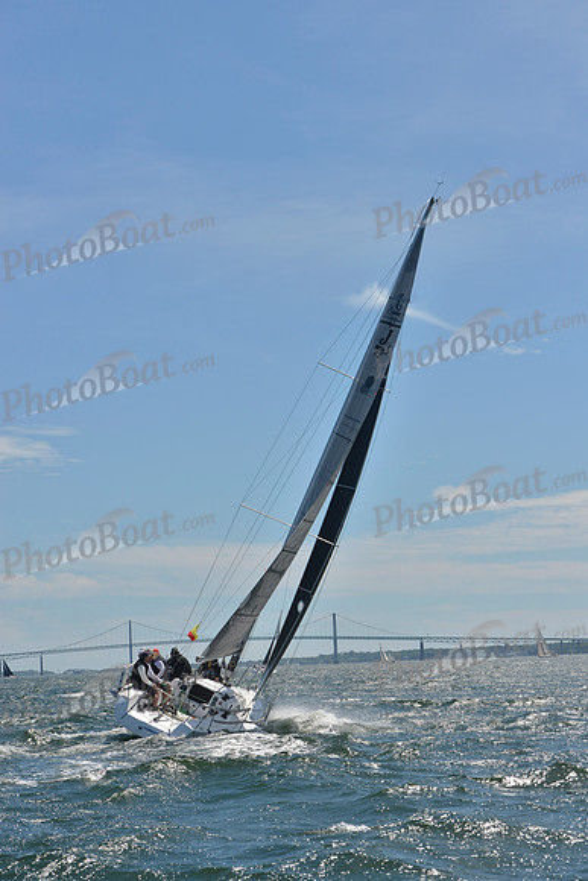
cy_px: 440
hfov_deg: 19.5
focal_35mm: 70
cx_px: 294
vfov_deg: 28.8
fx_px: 1714
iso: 280
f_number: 10
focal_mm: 70
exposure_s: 1/1250
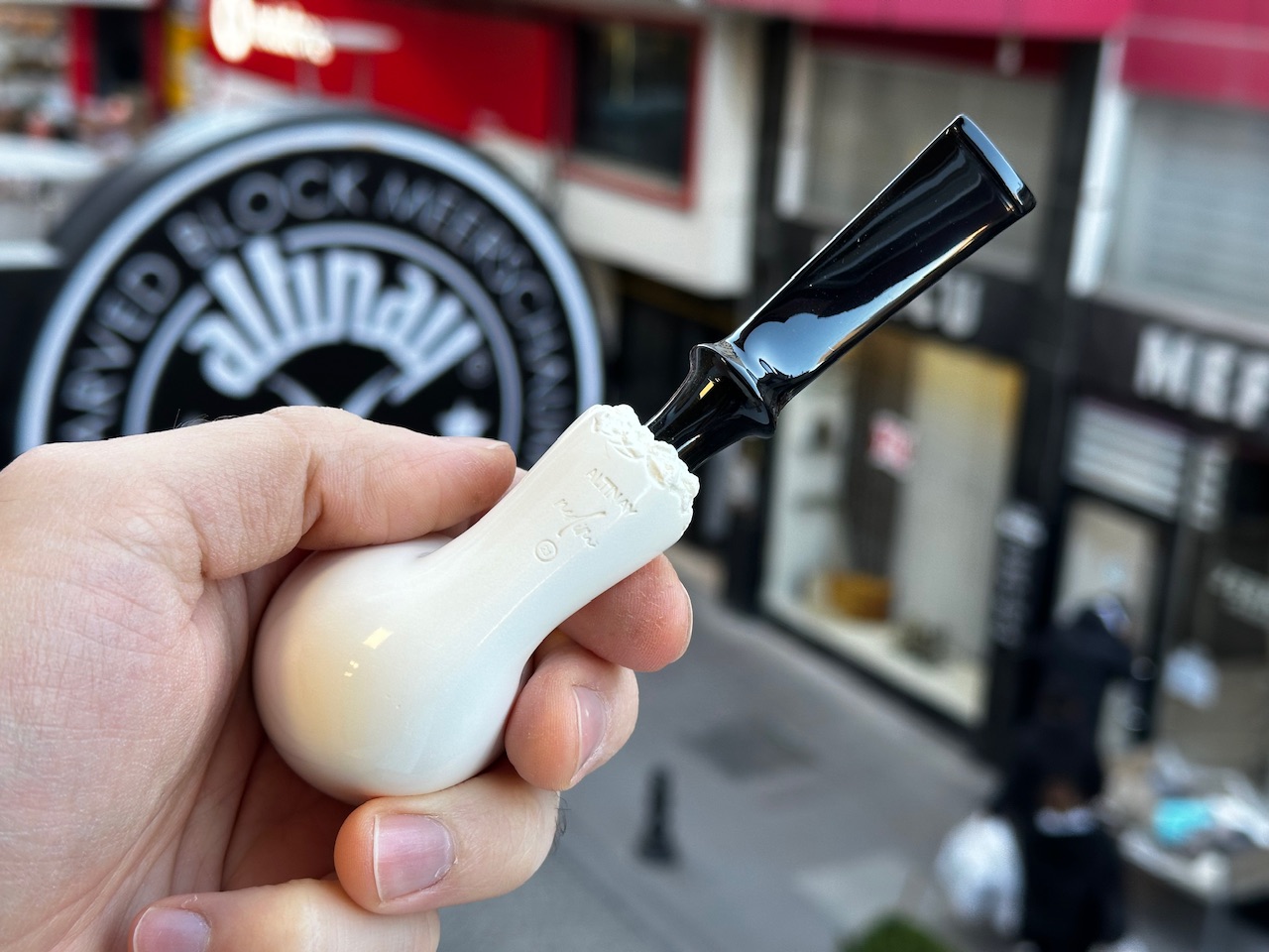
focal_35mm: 48
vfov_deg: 30.3
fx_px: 1760
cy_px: 476
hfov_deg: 39.7
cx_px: 634
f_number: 1.78
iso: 64
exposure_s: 1/100
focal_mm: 6.86
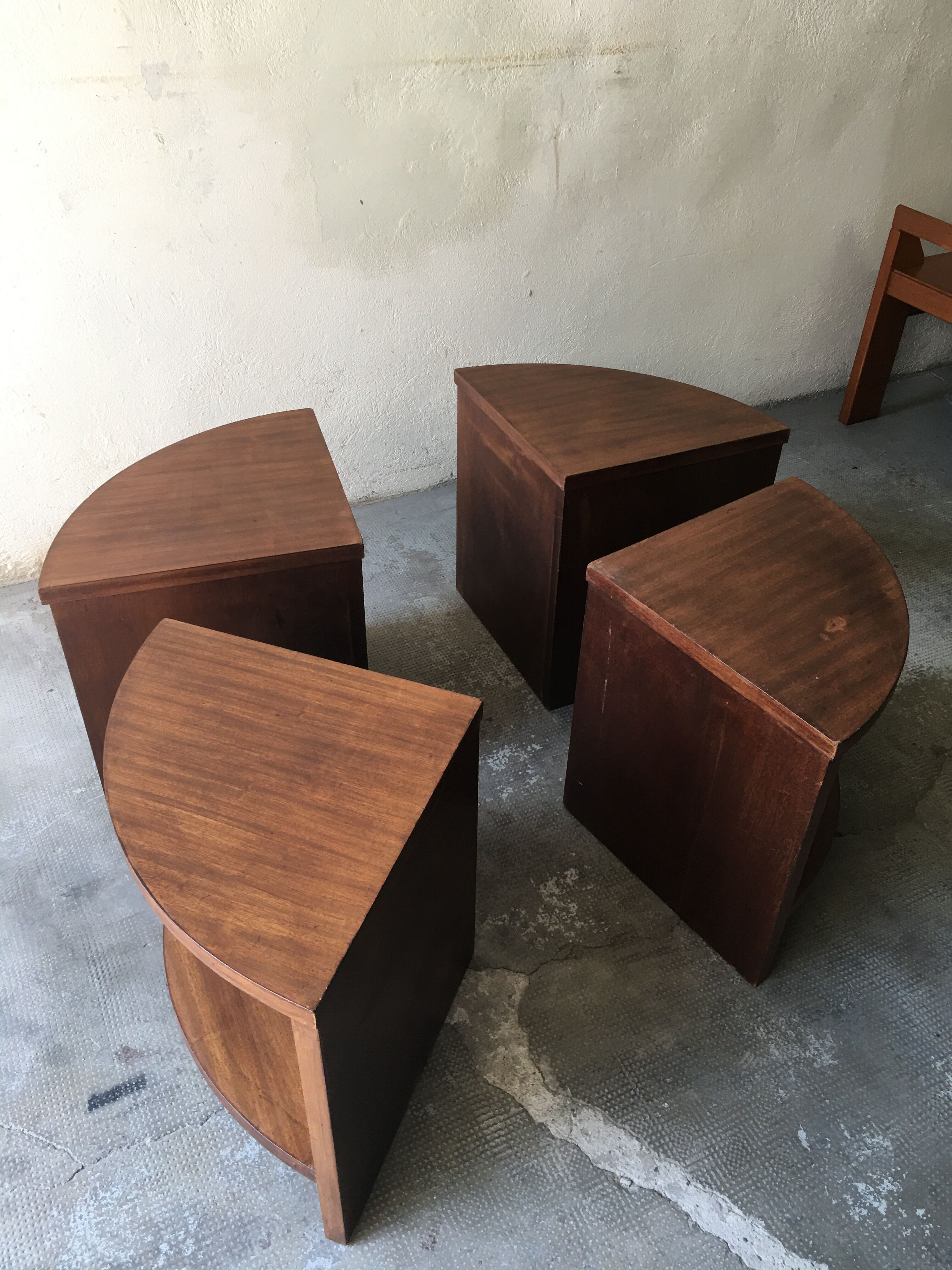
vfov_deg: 61.7
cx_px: 476
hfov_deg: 48.2
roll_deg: -1.9
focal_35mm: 29
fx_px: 1063
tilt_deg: -39.3
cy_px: 635
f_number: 2.2
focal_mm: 4.15
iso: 32
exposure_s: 1/33
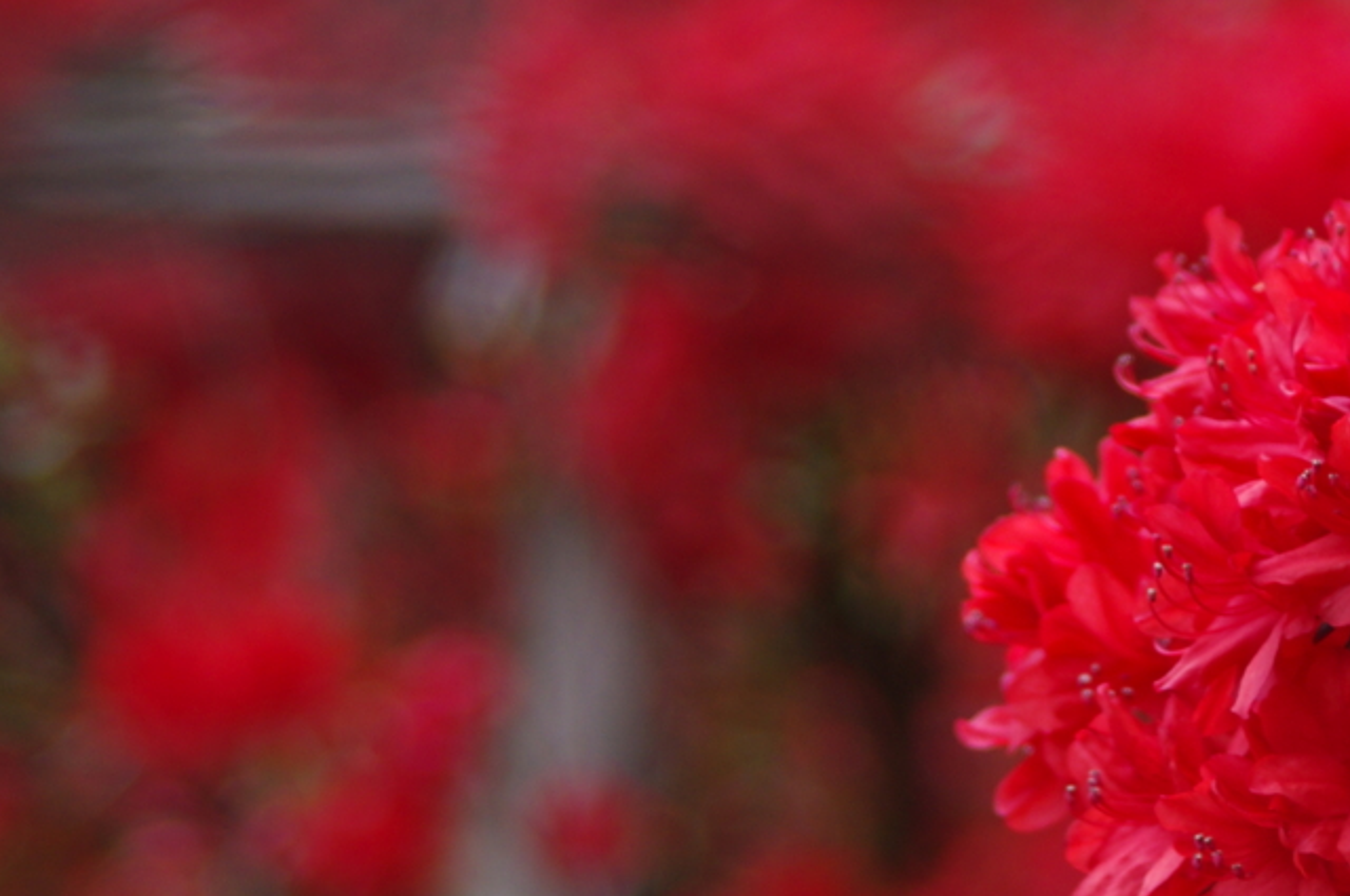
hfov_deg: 5.1
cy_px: 429
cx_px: 1367
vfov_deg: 3.4
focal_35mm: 405
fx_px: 15168
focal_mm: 107.5
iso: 200
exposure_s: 1/250
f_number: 4.5
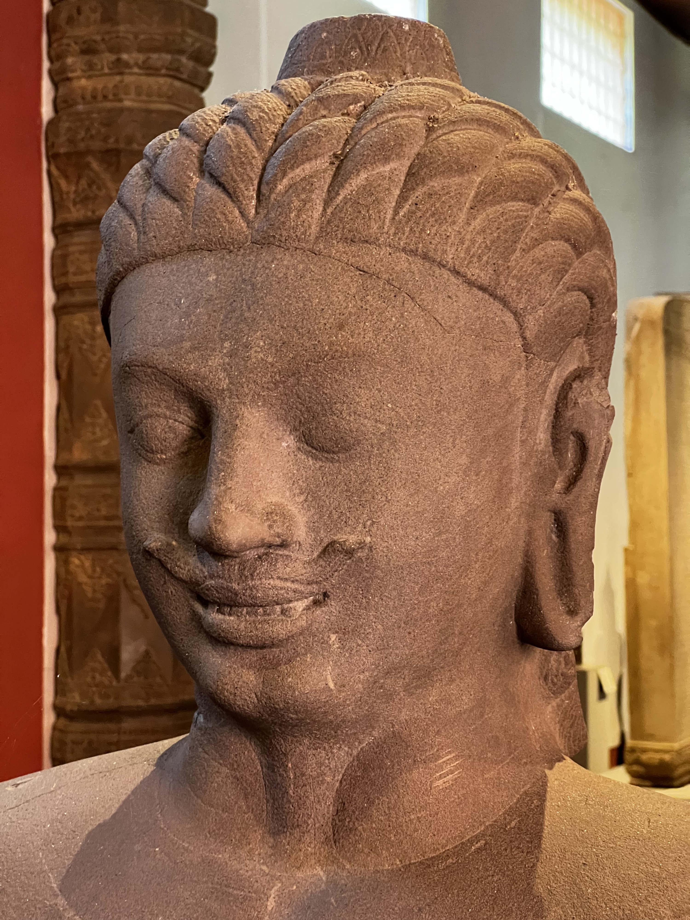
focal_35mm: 77
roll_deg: +0.3
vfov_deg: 25.3
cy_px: 460
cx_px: 345
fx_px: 2046
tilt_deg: +1.6
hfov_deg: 19.1
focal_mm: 9
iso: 800
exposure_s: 1/33
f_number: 2.8
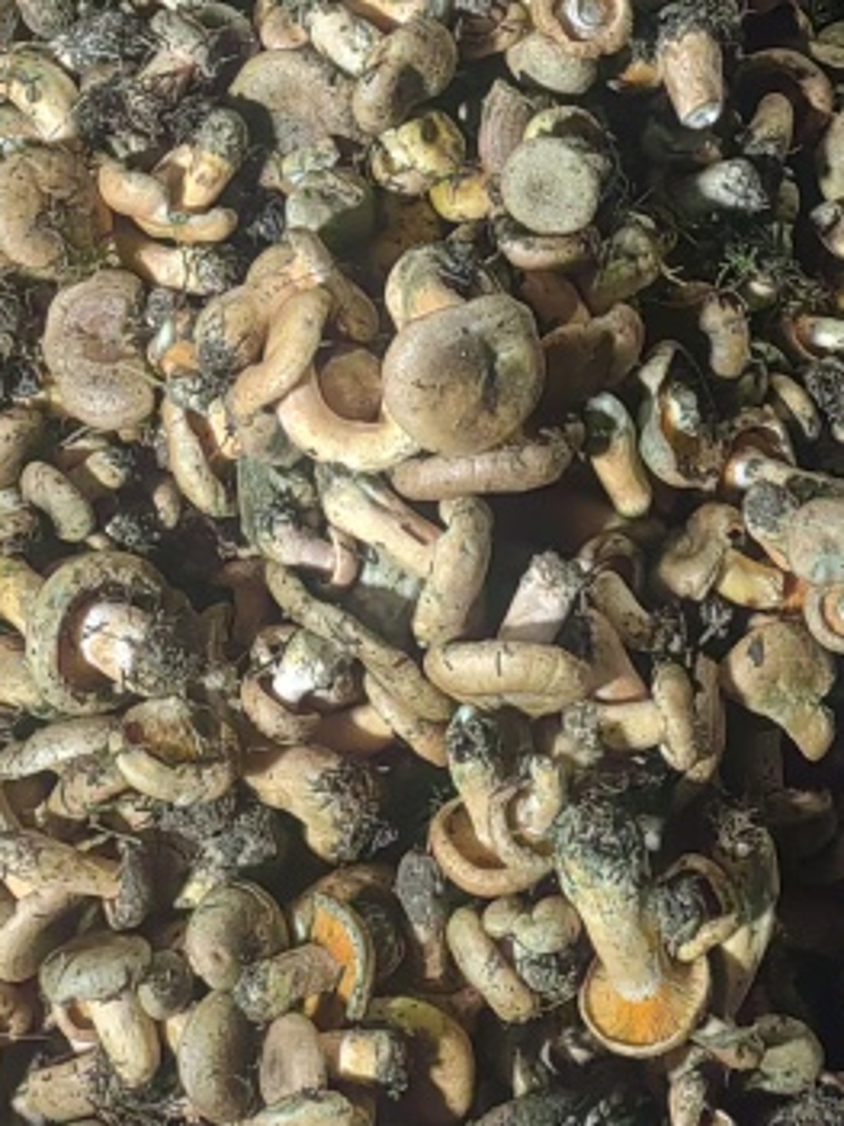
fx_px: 2667
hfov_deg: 18.0
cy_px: -136
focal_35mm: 82
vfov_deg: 22.4
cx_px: 318
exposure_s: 1/100
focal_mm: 5.52
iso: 1600
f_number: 1.9
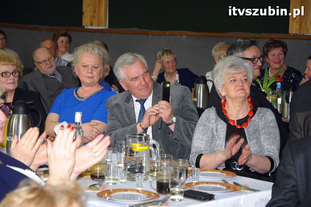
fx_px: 841
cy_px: 104
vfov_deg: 14.0
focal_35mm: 98
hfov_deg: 20.9
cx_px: 156
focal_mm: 65
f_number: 4.5
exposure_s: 1/60
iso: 500
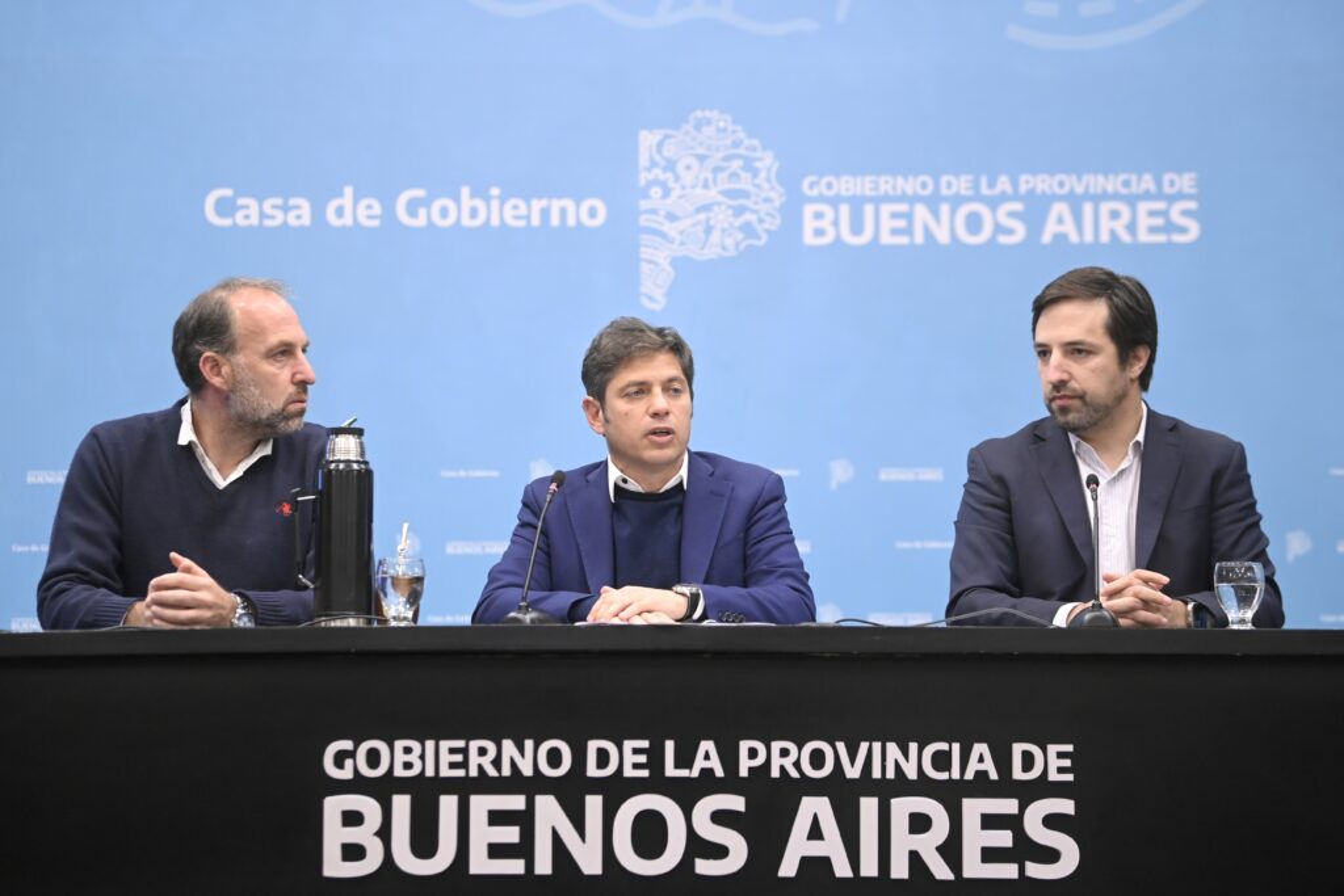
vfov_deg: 13.4
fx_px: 3808
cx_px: 672
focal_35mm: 102
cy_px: 448
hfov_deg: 20.0
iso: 4000
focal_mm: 102
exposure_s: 1/400
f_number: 3.2
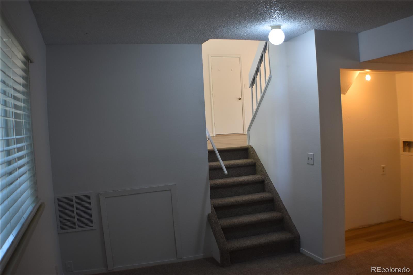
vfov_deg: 30.8
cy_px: 138
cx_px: 206
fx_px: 499
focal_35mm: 44
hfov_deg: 45.0
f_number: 4.2
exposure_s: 1/60
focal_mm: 29
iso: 450
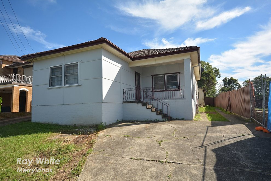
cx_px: 136
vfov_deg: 77.5
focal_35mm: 15
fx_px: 113
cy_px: 90
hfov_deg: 100.3
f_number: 4
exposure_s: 1/60
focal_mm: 10
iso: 220
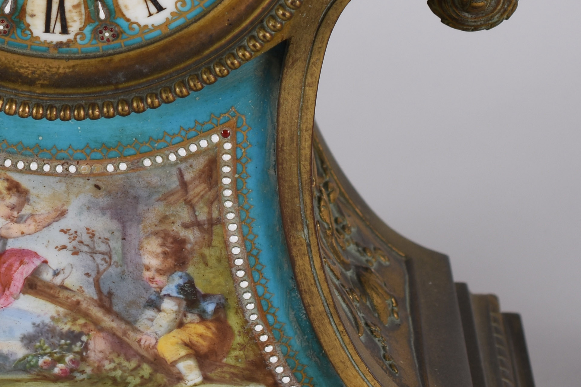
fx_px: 3017
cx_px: 100
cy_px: -151
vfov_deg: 7.2
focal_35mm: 187
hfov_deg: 11.0
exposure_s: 1/60
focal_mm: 40
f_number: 6.3
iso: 125
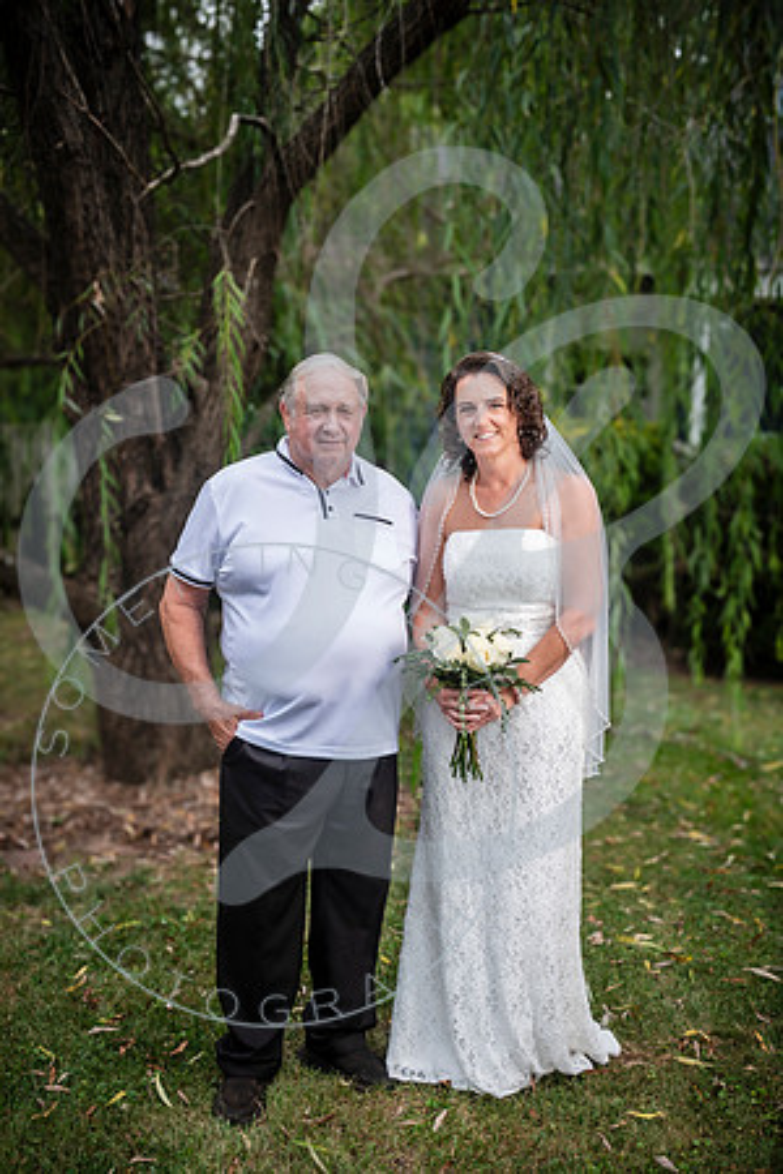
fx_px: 1468
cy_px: 587
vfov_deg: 43.6
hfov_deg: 29.9
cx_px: 392
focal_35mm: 45
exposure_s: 1/250
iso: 100
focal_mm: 45
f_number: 2.8
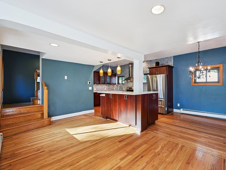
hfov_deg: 93.5
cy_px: 88
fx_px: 104
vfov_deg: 78.1
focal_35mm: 16
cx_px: 134
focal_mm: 14
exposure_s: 1/6
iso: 400
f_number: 10
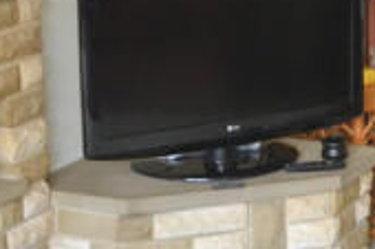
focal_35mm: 139
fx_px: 1446
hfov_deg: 14.6
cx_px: 323
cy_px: 43
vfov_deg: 9.8
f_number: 4
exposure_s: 1/60
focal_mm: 24
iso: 1000
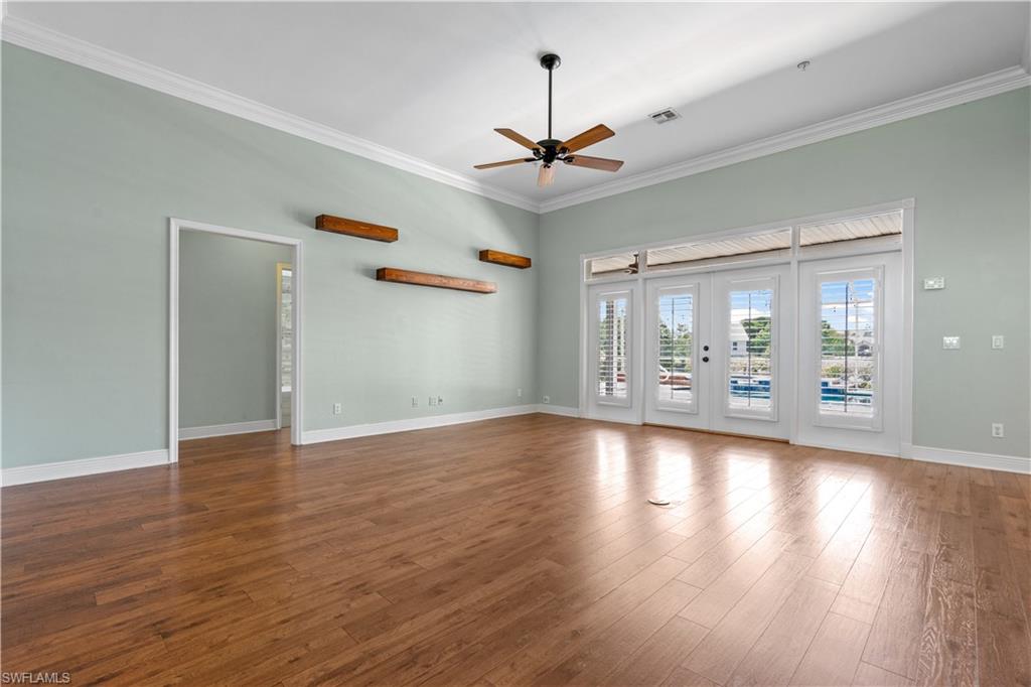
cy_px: 344
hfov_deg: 96.8
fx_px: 458
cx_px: 516
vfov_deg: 73.7
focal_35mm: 16
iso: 400
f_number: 8
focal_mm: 16
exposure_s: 1/13
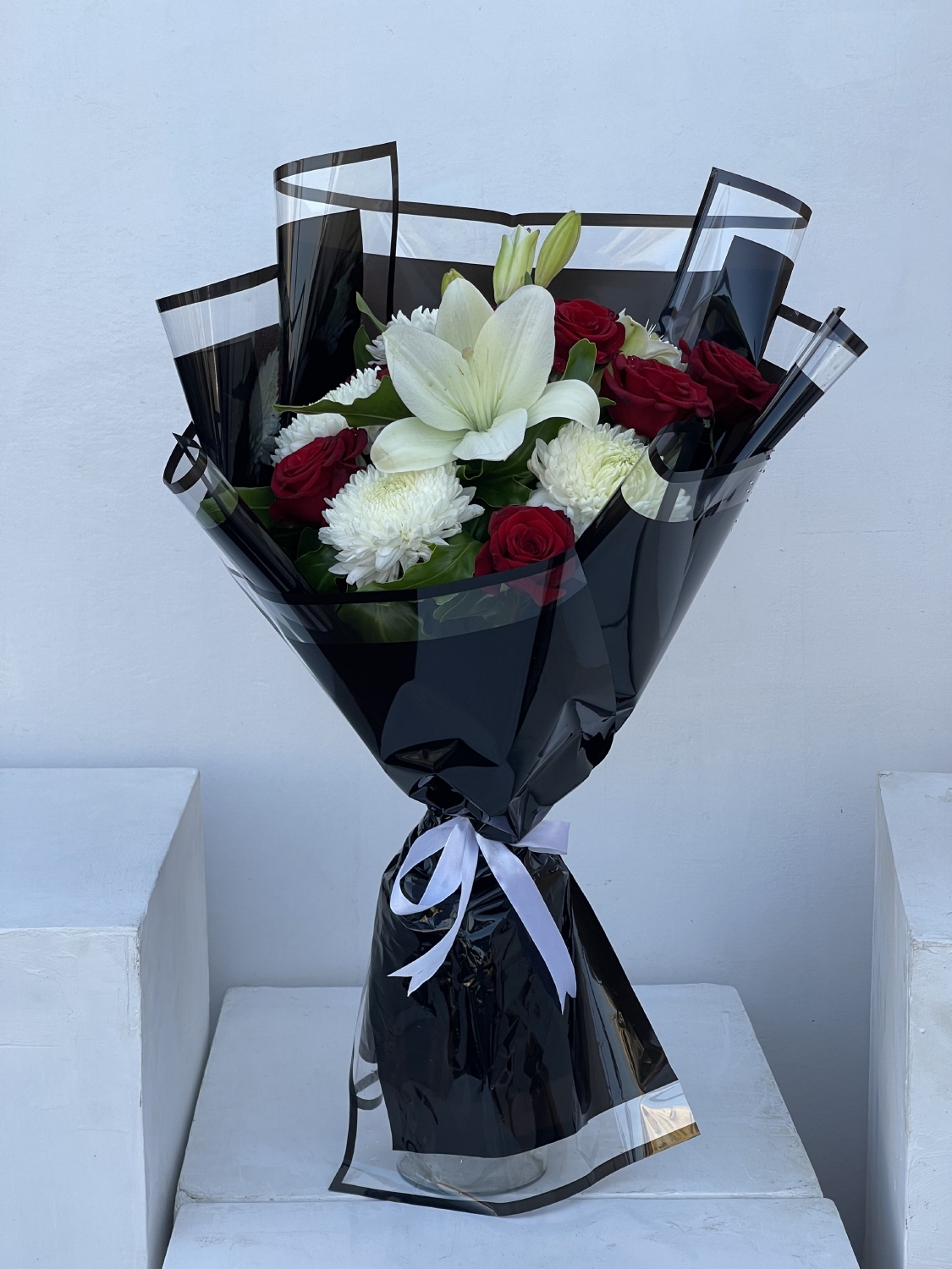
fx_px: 2347
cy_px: 634
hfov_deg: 22.9
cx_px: 476
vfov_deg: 30.3
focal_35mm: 64
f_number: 2.2
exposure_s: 1/164
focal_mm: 7.5
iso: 20
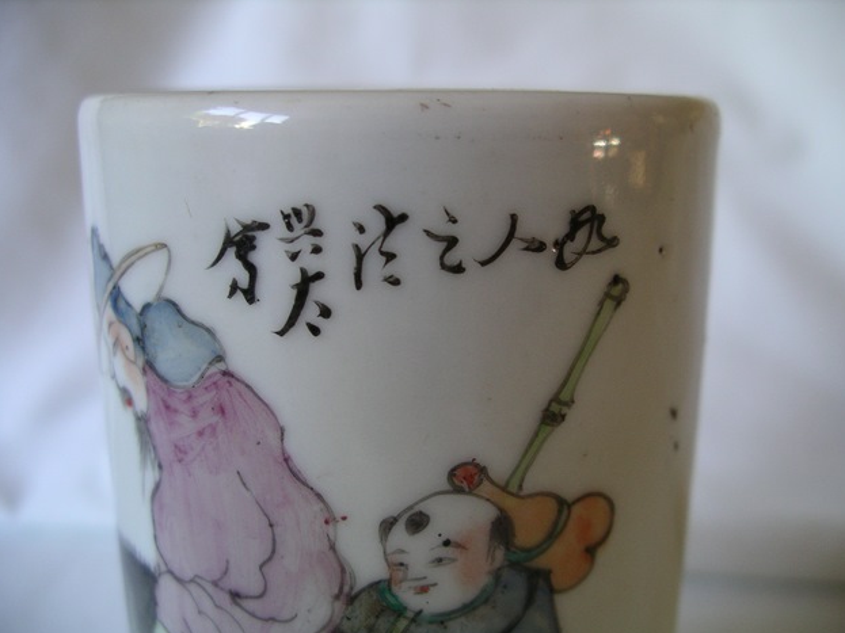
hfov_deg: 49.0
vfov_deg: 37.7
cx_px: 429
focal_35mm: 38
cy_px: 324
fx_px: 927
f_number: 2.8
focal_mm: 7.8
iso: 200
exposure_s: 1/30
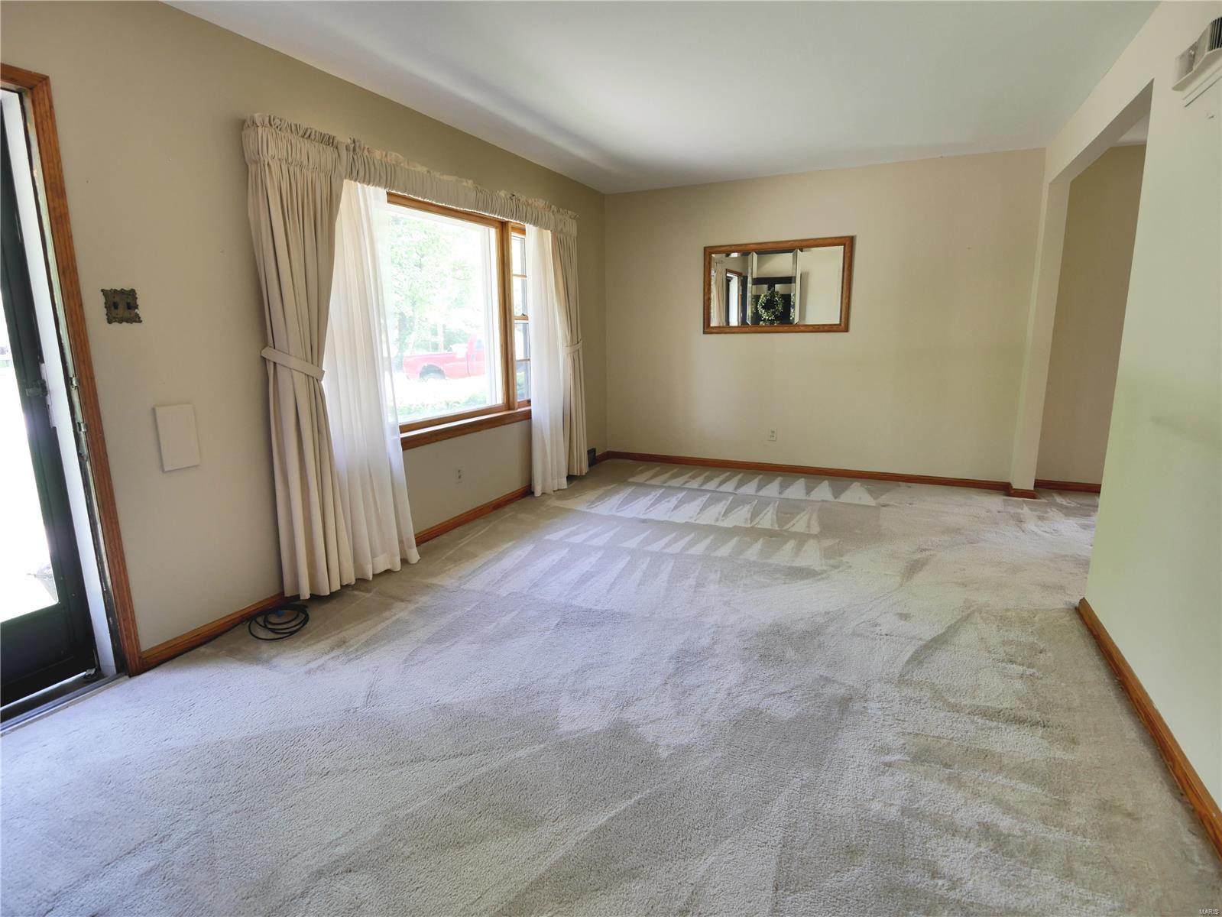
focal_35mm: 18
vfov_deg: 71.6
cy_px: 458
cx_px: 611
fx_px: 636
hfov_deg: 87.7
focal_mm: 9
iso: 800
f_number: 4
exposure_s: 1/30
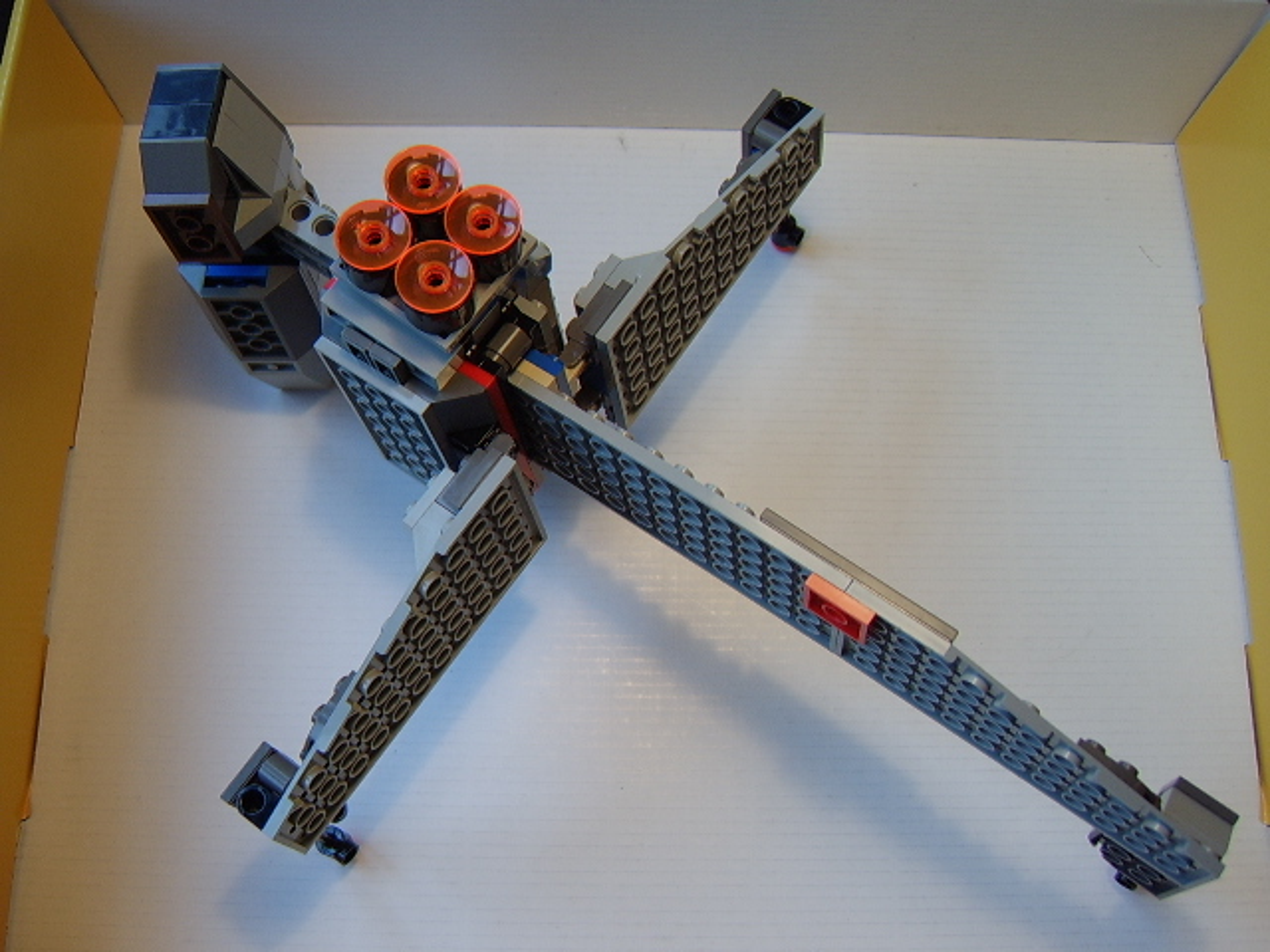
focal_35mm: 31
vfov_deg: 45.4
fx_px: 1137
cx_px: 635
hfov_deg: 58.4
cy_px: 476
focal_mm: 8.13
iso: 100
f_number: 2.7
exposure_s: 1/60
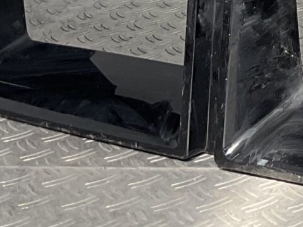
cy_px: -216
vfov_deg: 9.0
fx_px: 1356
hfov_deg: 11.6
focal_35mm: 155
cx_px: 586
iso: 16
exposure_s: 1/177
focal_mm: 3
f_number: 1.8
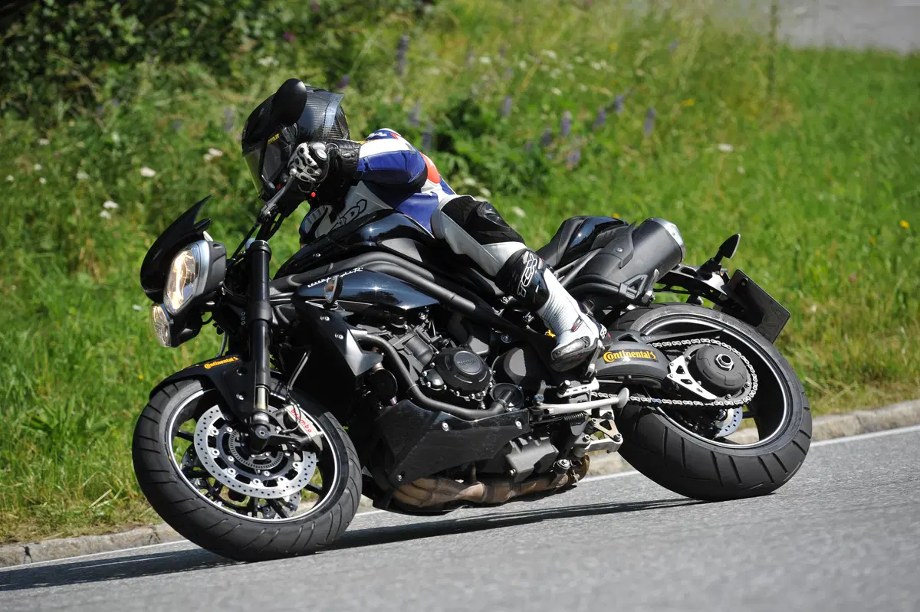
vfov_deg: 8.3
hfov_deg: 12.5
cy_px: 306
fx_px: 4215
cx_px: 460
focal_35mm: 165
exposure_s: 1/4000
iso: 800
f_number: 4
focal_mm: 165
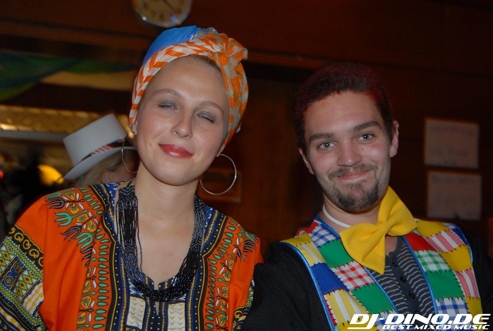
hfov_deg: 37.8
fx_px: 720
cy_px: 166
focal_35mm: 52
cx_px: 246
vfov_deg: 25.9
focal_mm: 35
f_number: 5.6
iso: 400
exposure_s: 1/6
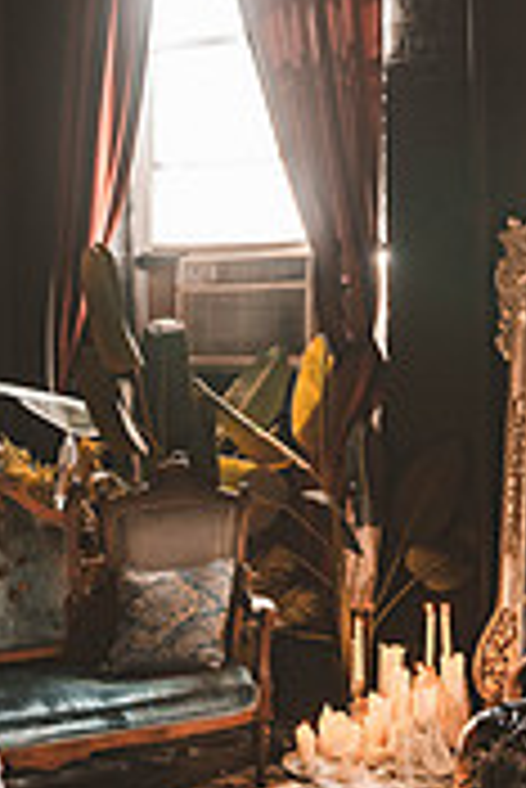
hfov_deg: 19.0
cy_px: 378
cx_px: 225
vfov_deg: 28.0
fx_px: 1575
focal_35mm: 72
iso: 800
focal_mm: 28
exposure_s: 1/200
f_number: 2.8
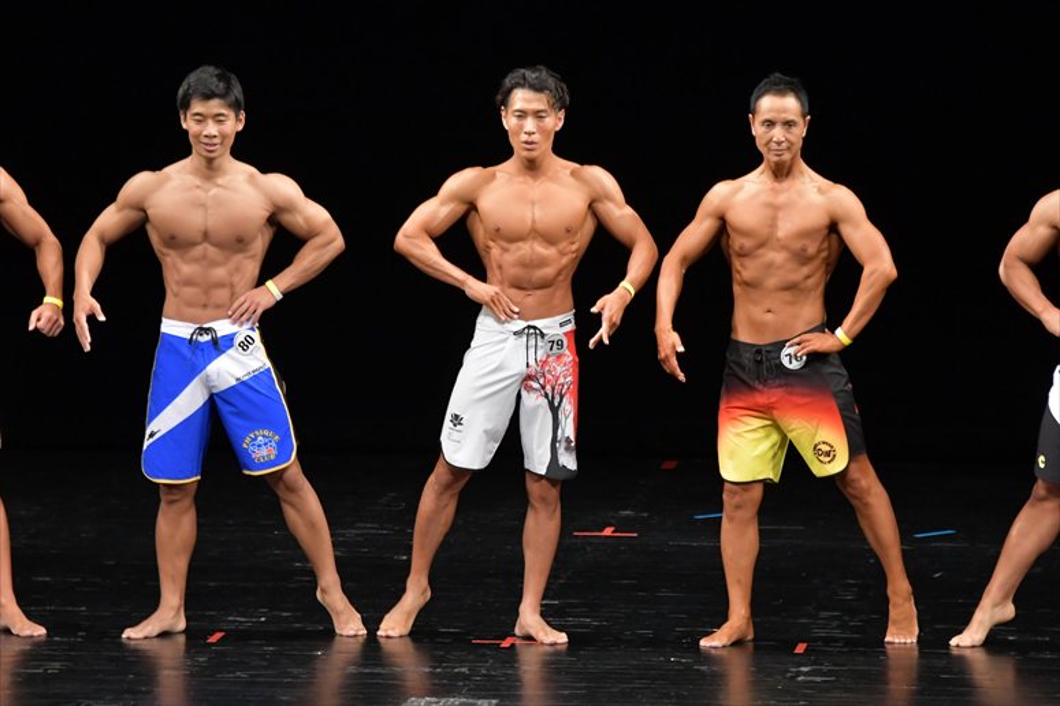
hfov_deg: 7.6
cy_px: 353
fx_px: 7946
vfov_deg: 5.1
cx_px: 530
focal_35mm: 270
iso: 3200
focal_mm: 180
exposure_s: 1/400
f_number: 5.6
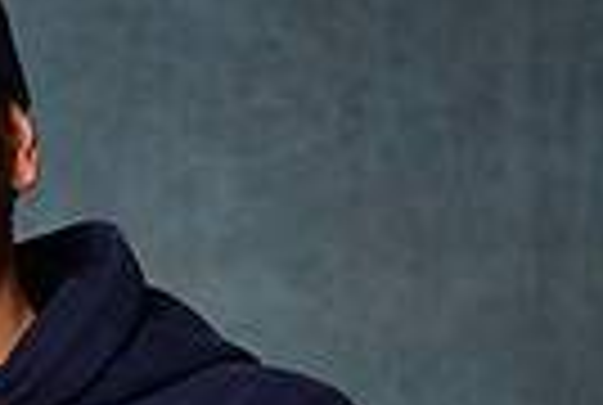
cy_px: 574
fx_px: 5070
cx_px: -414
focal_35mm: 302
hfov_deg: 6.7
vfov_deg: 4.6
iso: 100
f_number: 4.5
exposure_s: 1/200
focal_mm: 70
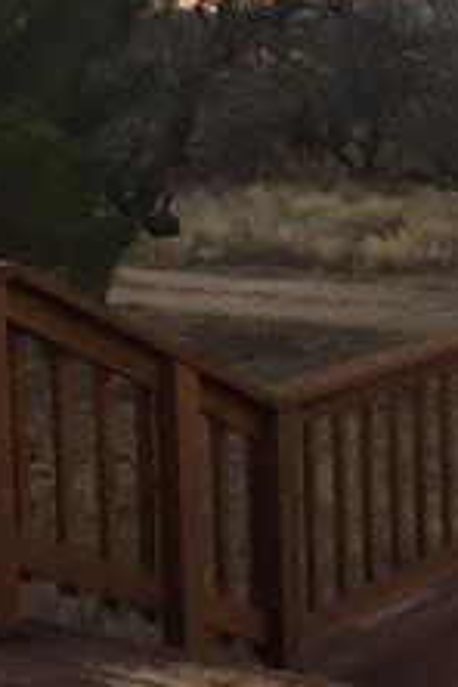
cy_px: 118
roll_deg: +1.3
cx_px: 724
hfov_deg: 14.5
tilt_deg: -2.4
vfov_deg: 23.0
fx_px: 1660
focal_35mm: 87
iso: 25
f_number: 2.2
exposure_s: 1/40
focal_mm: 4.15
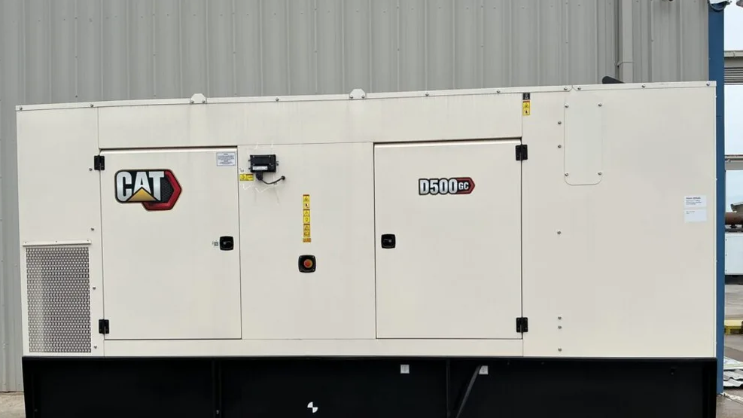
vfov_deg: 36.4
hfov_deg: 61.0
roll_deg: +0.1
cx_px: 370
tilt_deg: -0.8
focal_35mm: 32
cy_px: 267
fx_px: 630
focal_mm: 3
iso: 25
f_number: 1.8
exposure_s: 1/446
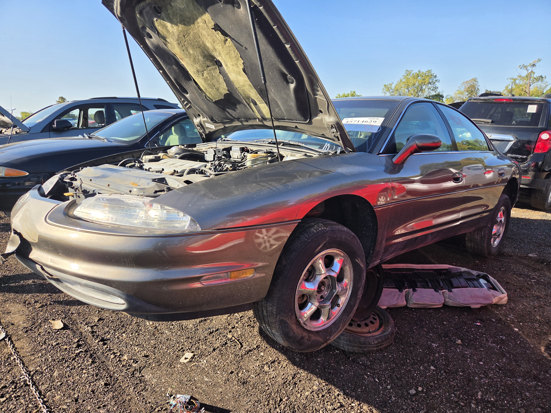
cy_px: 206
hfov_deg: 73.9
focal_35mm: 23
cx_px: 276
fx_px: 366
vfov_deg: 58.9
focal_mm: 5.4
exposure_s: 1/3229
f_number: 1.8
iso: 80
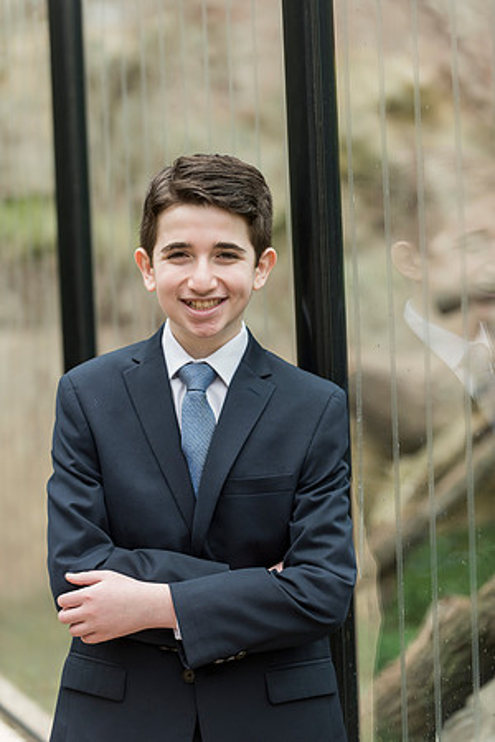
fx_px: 2475
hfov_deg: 11.4
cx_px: 248
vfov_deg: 17.1
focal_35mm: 120
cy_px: 371
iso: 400
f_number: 3.5
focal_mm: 120
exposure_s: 1/640
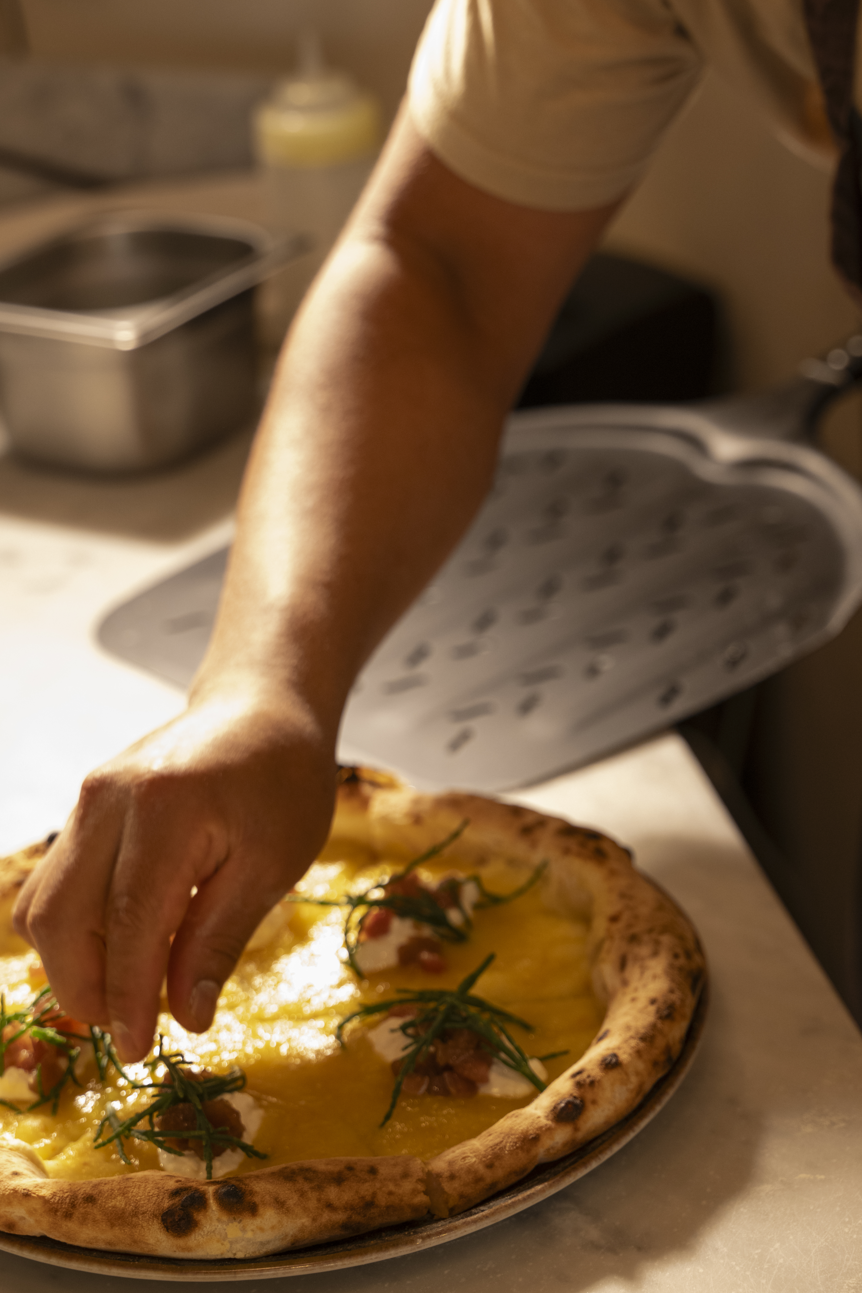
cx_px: 377
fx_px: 2802
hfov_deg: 17.5
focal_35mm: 78
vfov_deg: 26.0
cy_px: 568
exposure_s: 1/200
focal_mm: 68
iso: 1600
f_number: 4
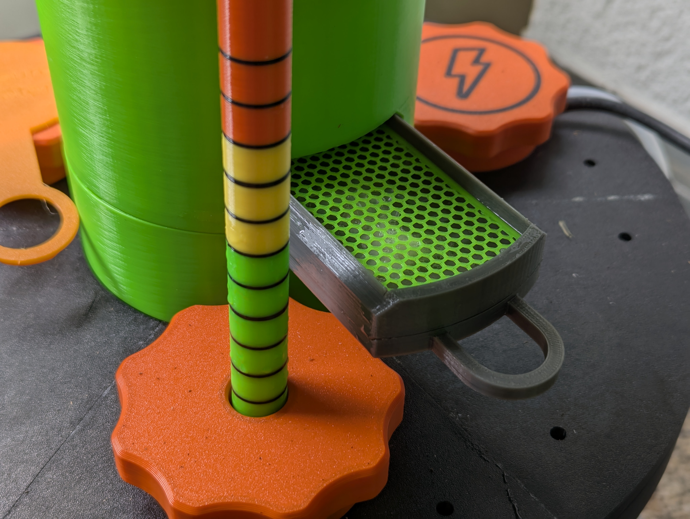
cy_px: 260
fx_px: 958
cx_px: 345
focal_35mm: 48
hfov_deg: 39.6
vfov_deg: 30.3
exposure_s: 1/75.2
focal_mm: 6.81
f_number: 1.85
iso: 32
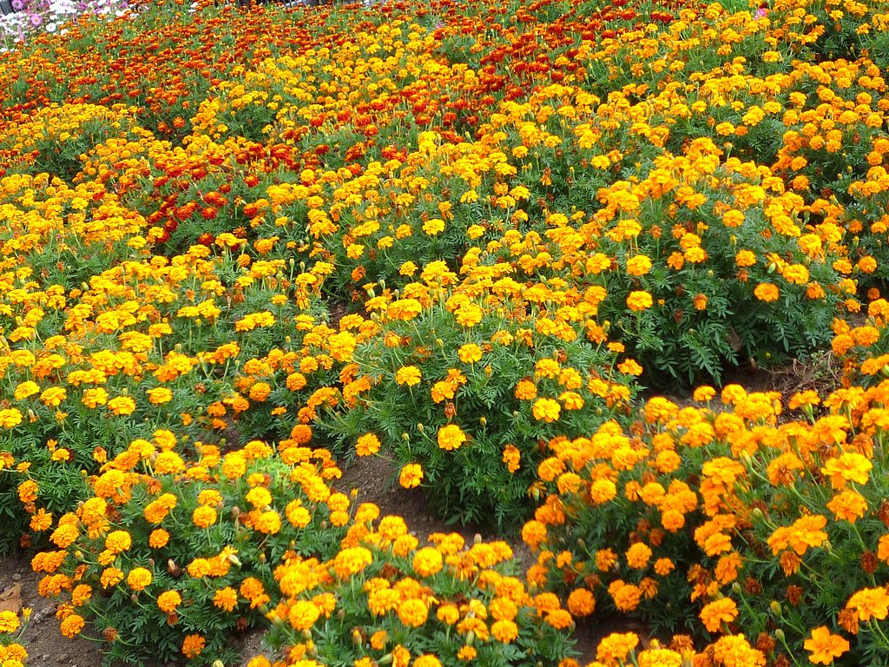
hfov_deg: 32.2
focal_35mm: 60
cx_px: 444
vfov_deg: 24.4
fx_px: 1541
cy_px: 334
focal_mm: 6.8
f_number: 4
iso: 80
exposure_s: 1/80
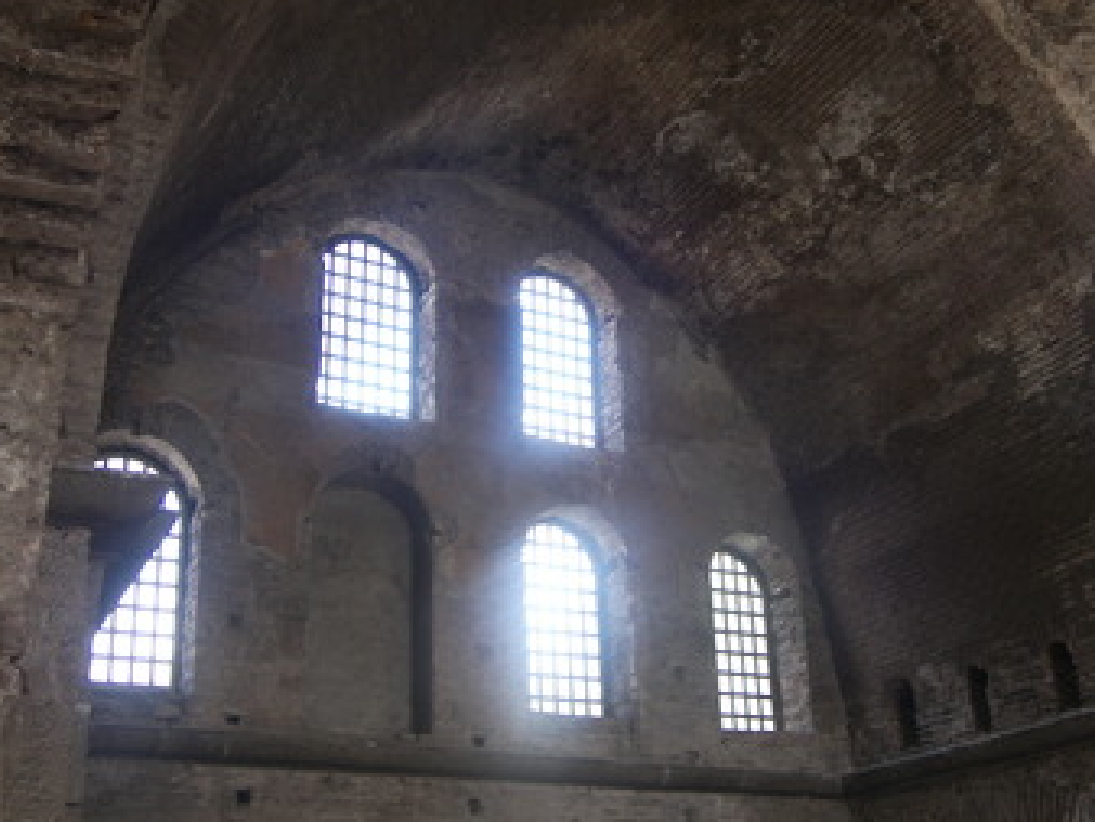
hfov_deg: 40.4
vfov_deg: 30.9
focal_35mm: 47
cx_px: 601
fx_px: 1487
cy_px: 429
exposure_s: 1/25
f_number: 3.2
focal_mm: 7.7
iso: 100
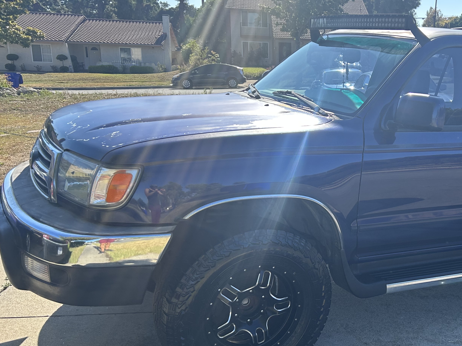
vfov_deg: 33.5
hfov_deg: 42.0
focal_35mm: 43
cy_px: 204
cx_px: 368
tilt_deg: -12.8
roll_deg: -1.7
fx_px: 574
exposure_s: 1/1597
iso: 50
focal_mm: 5.7
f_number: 1.5
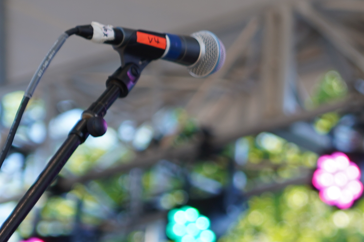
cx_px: 550
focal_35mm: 309
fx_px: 3124
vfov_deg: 4.4
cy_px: 269
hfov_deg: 6.6
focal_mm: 77
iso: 100
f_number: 4
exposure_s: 1/125
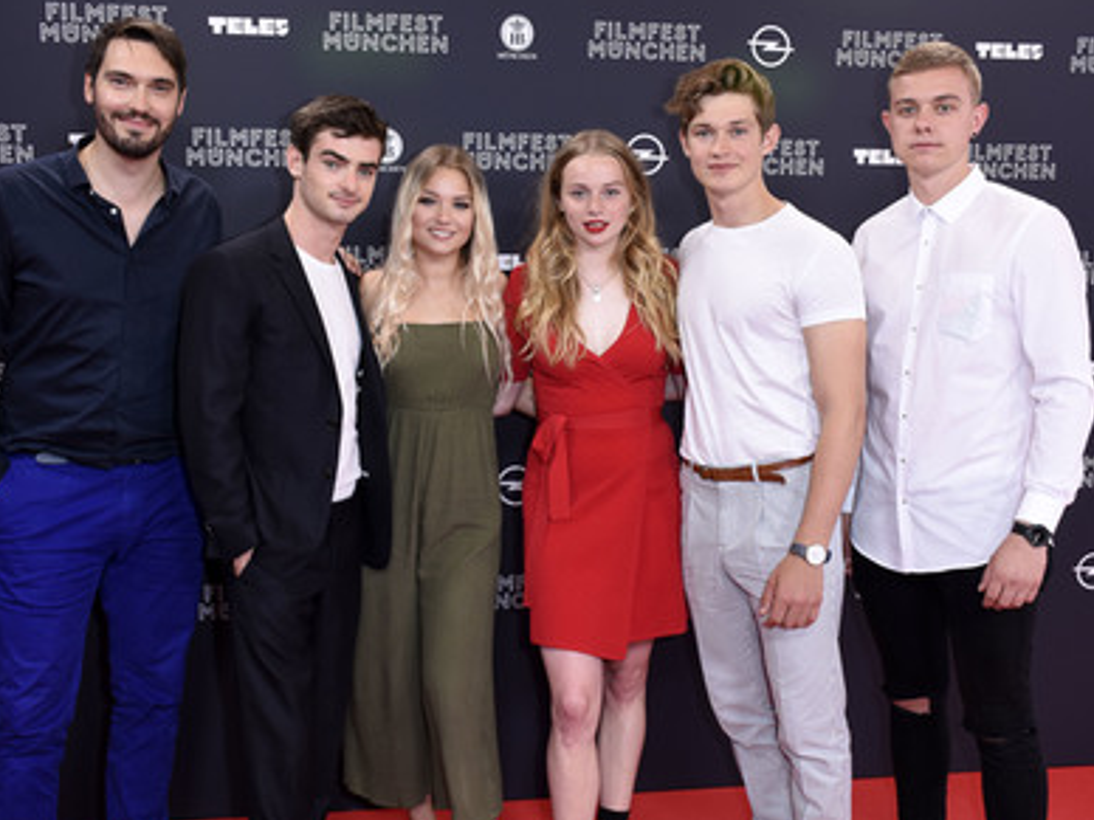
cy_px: 406
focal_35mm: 39
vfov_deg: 37.2
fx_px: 1219
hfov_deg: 48.3
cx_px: 515
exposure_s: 1/60
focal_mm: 23
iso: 400
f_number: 6.3
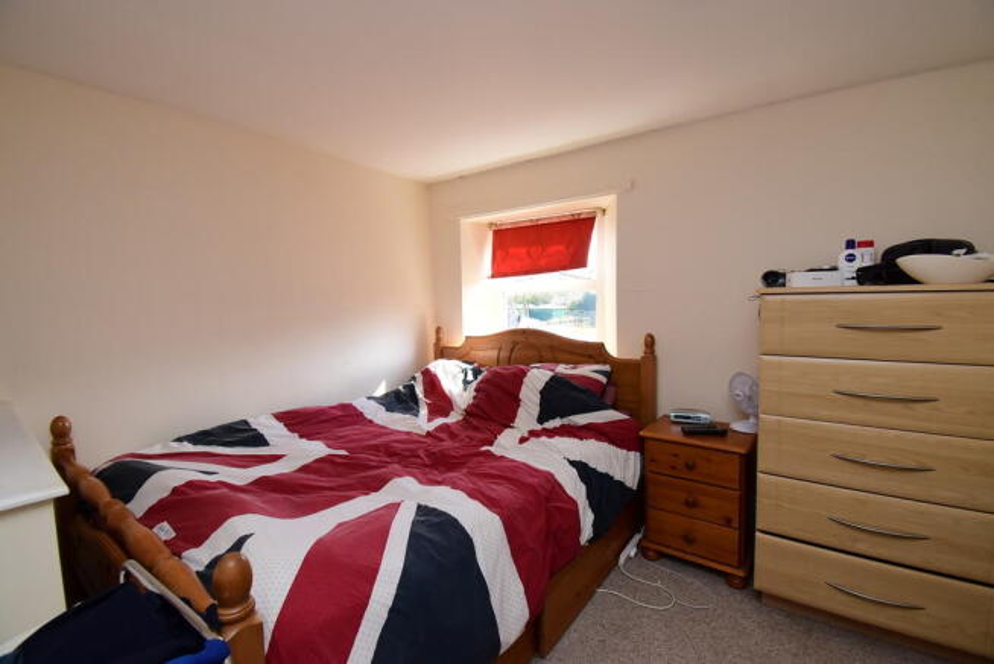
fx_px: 414
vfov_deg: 77.4
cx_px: 497
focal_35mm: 15
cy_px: 332
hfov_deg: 100.4
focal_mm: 10
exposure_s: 1/160
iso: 640
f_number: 6.3
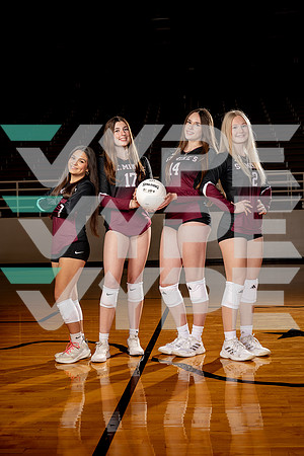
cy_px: 228
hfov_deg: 26.0
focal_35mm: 52
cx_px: 152
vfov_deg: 38.2
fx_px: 659
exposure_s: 1/250
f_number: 5.6
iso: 100
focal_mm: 52
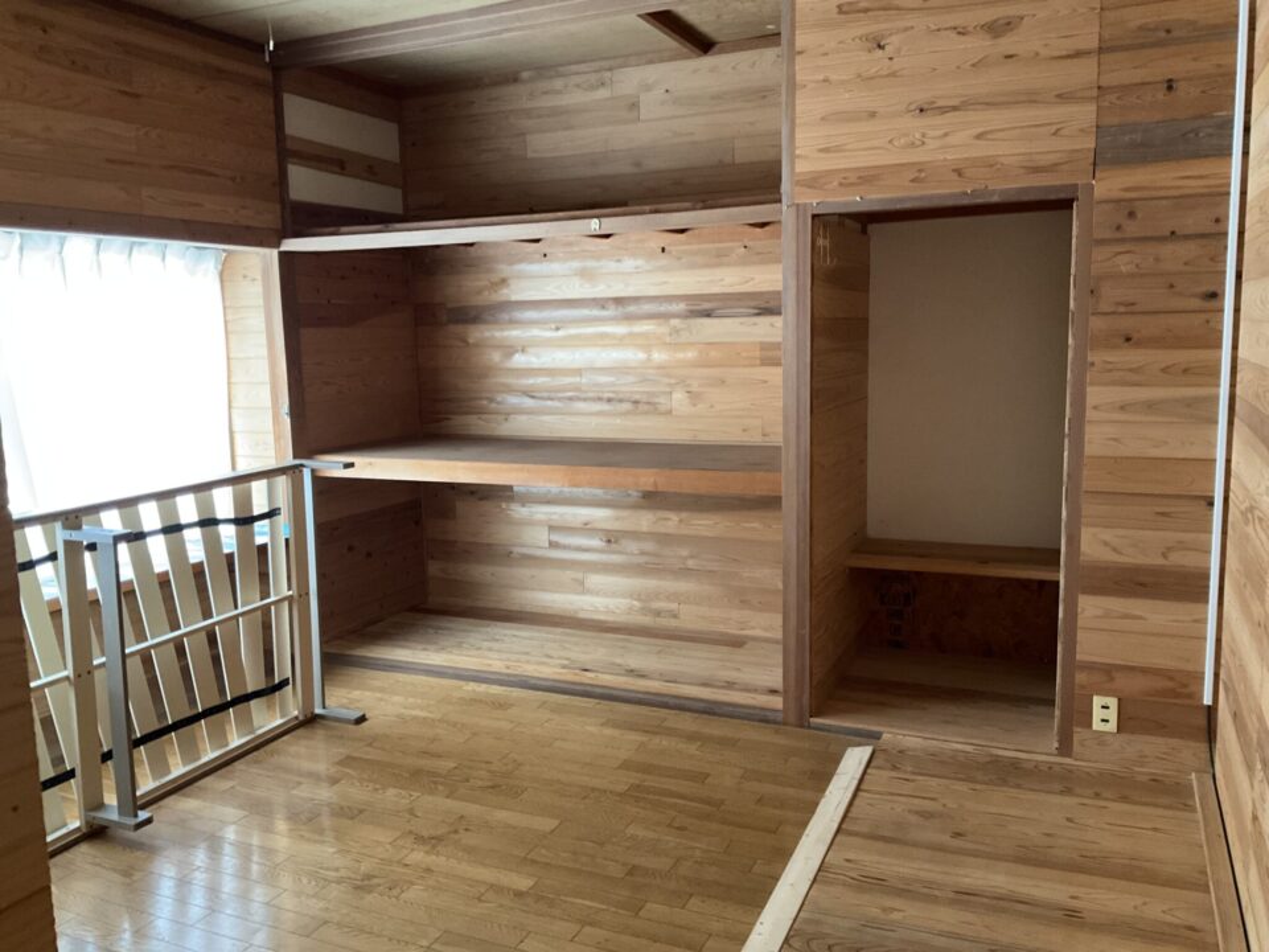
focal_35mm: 29
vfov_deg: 48.2
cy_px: 476
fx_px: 1063
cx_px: 634
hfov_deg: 61.7
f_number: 1.8
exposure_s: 1/44
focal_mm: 3
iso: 320
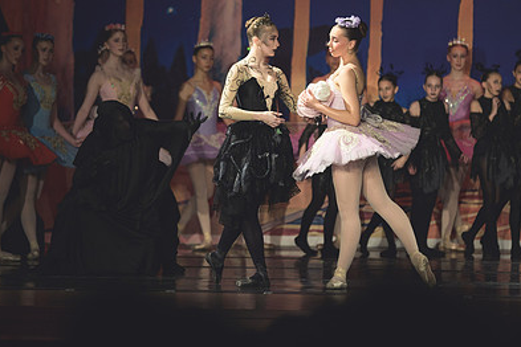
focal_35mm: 295
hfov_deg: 7.0
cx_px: 280
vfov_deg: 4.7
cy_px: 181
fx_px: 4269
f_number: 2.8
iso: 1000
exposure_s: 1/320
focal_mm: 200
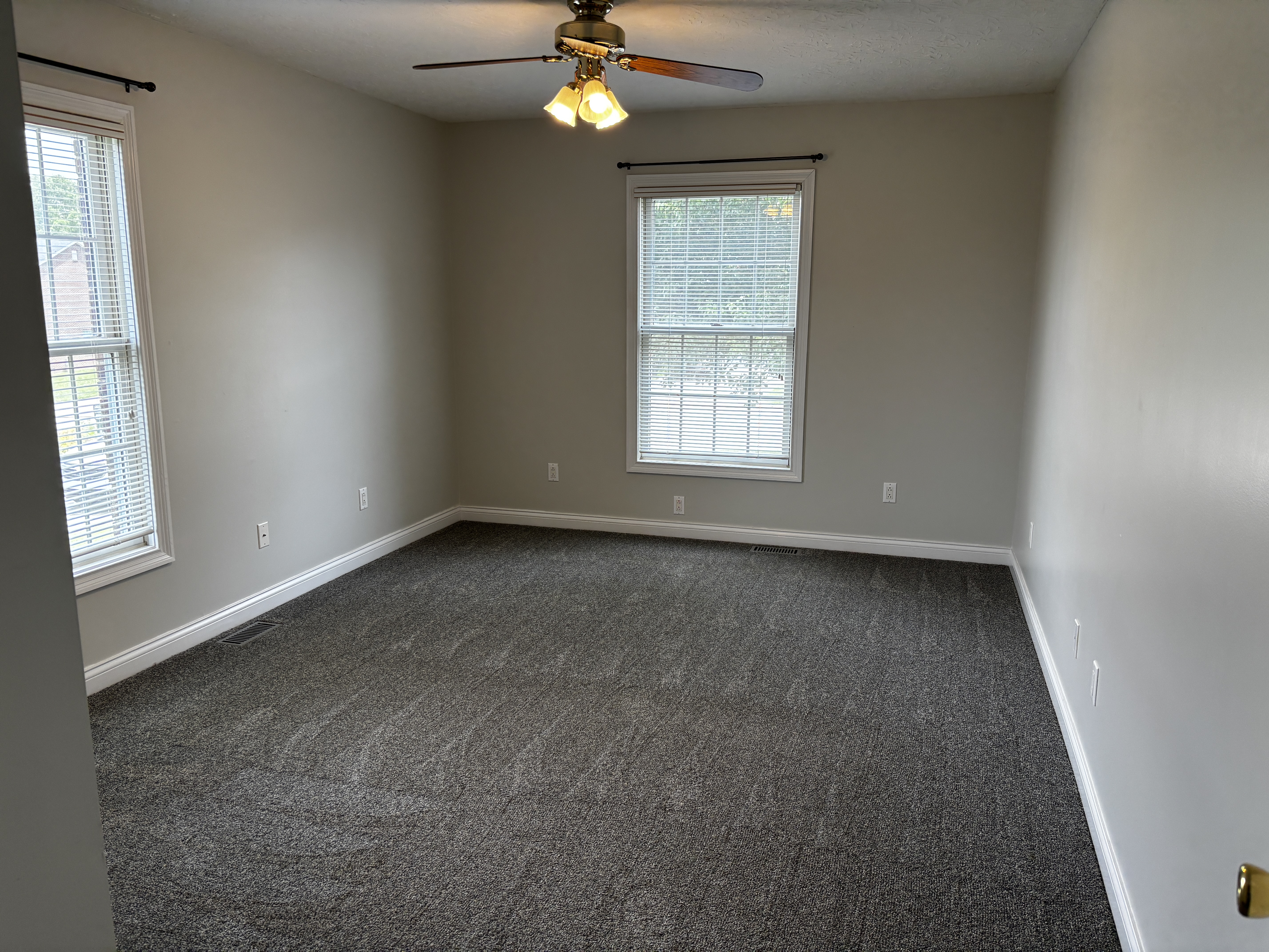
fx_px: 953
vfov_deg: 53.1
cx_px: 634
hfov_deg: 67.3
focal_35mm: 26
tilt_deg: -10.9
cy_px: 476
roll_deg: +0.2
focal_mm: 5.96
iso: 100
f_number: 1.6
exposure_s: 1/120
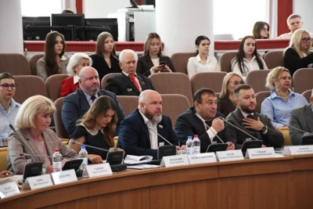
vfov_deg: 9.7
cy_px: 104
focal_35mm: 142
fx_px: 1235
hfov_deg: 14.4
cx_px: 156
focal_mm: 95
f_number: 5.6
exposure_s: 1/80
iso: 3200
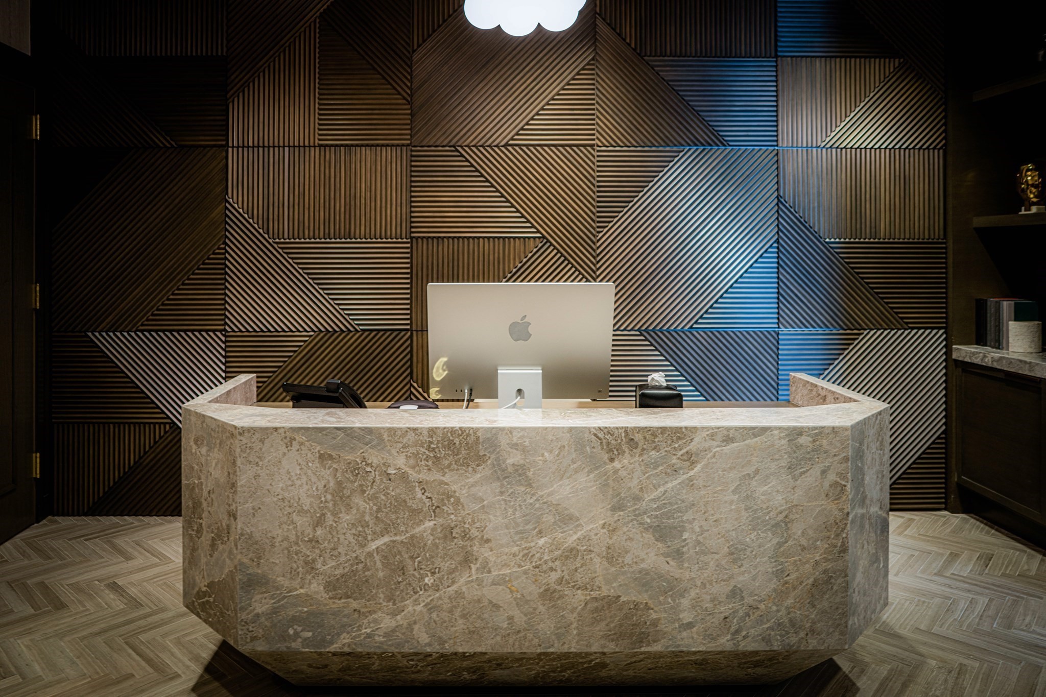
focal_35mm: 25
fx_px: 726
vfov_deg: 51.3
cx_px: 523
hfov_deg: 71.5
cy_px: 348
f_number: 3.5
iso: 250
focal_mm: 25
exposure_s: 1/10
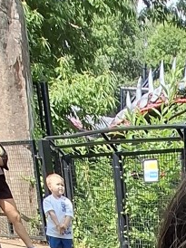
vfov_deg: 17.3
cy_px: 523
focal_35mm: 73
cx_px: 278
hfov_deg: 18.0
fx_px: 524
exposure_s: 1/342
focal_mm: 1.74
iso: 40
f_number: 2.2
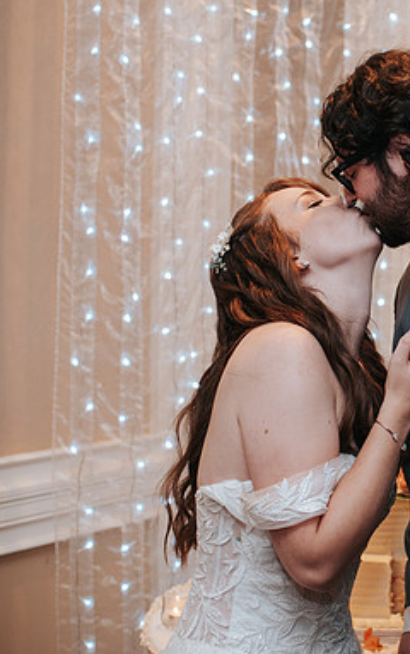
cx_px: 481
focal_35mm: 64
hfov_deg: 19.3
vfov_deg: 31.9
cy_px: 267
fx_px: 1142
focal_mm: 35
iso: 800
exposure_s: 1/160
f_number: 2.8
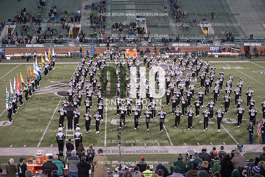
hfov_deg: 28.8
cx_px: 132
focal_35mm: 70
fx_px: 515
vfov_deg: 19.5
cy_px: 88
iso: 5000
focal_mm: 70
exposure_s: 1/1250
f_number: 3.2
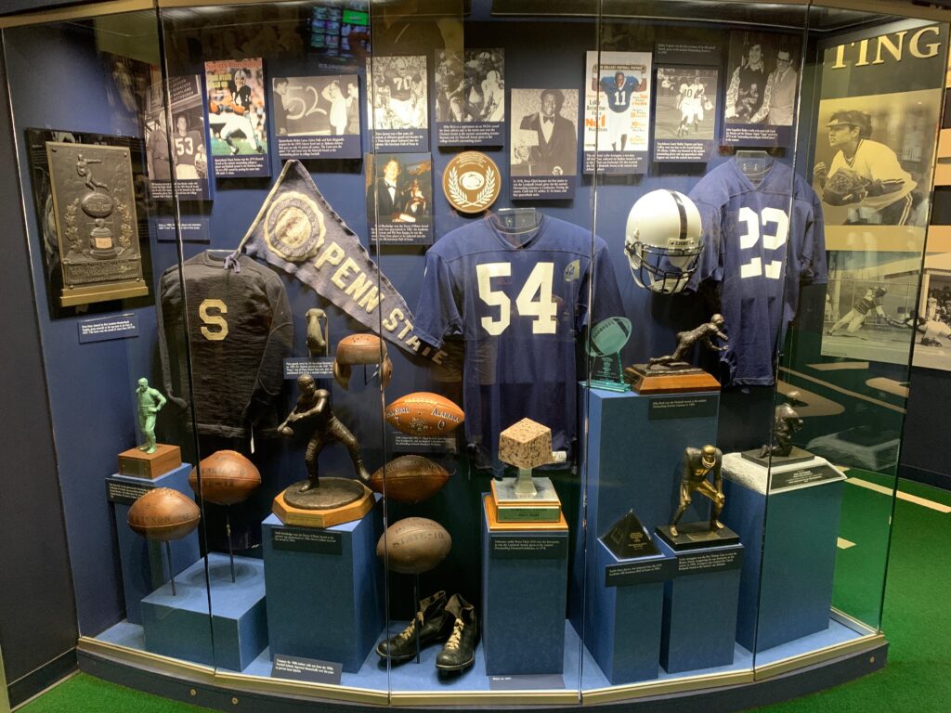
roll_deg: +0.3
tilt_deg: -12.9
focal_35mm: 26
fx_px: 714
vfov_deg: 53.1
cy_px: 356
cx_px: 476
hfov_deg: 67.3
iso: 400
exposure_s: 1/34
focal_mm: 4.25
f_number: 1.8
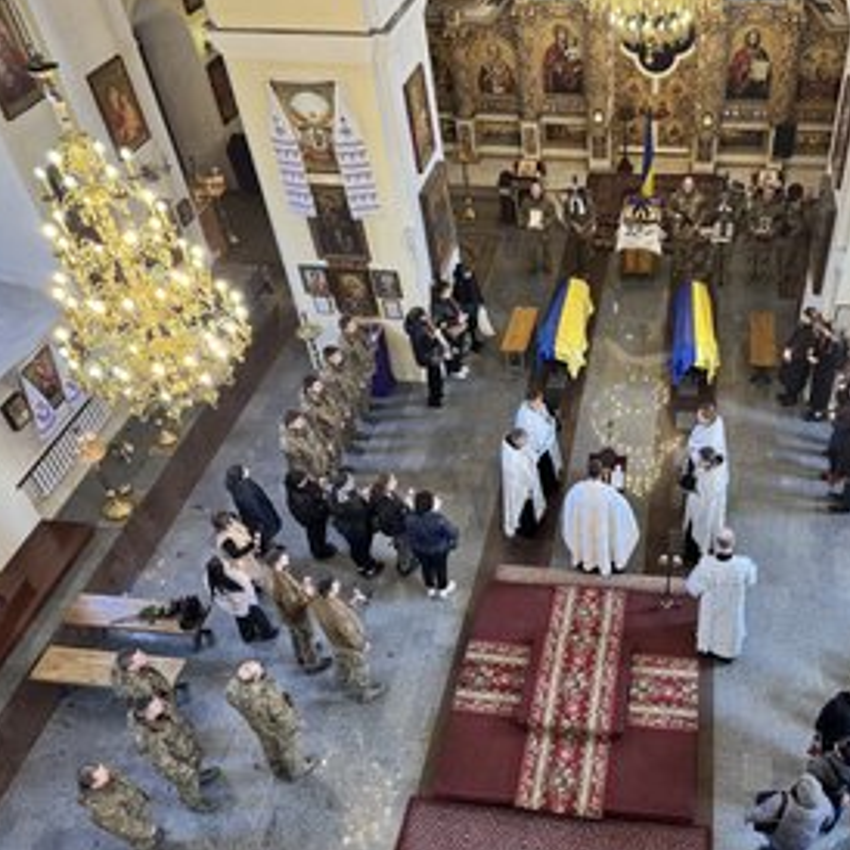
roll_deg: +0.5
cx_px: 599
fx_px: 861
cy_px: 428
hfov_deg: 51.1
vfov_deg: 52.5
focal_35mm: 31
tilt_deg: -42.7
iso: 250
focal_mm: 6.76
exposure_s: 1/50
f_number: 1.78
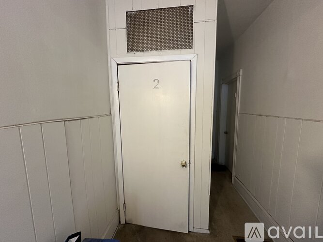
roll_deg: +0.1
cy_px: 121
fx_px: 131
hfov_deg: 102.1
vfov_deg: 85.7
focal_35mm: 14
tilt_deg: -7.2
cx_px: 162
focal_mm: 2.22
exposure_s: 1/60
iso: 320
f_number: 2.2
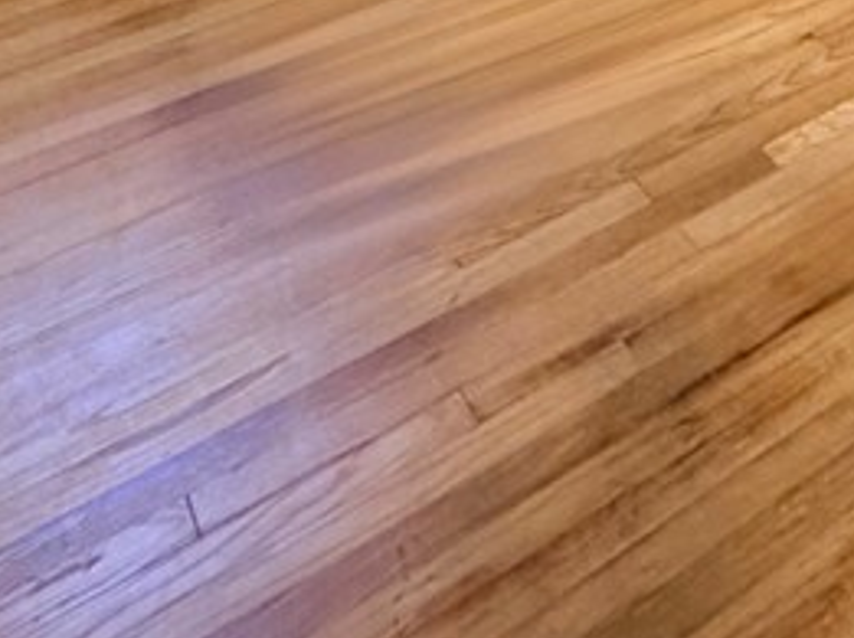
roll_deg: -0.4
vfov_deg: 19.9
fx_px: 1355
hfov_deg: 29.8
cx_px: 1034
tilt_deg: -12.8
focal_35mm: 55
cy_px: -487
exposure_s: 1/60
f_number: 2.2
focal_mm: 2.22
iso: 200
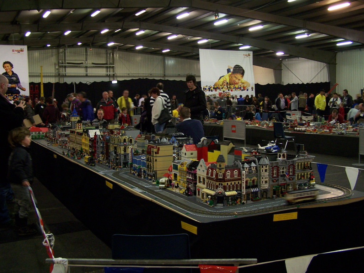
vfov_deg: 36.0
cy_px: 136
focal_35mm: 40
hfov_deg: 46.8
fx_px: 421
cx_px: 182
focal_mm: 6.7
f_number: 2.8
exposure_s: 1/8
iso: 140
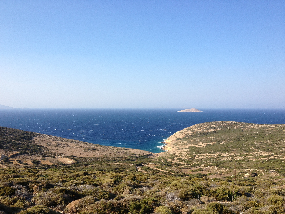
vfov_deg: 40.7
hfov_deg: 52.6
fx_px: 288
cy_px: 107
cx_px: 142
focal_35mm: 35
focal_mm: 4.28
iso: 50
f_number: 2.4
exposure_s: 1/1200
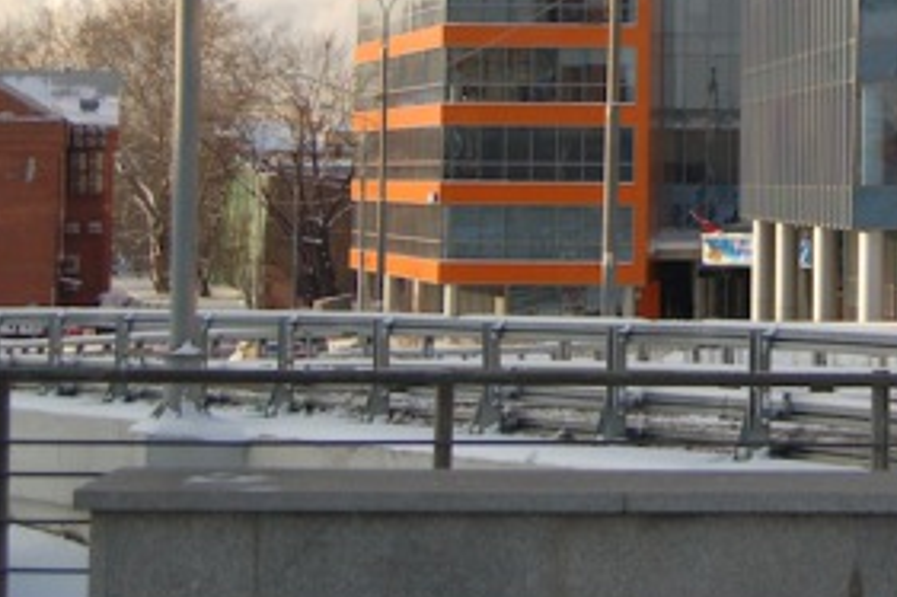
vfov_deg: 10.5
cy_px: -196
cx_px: 894
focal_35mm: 128
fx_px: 3187
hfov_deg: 15.7
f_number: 4.2
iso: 400
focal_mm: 30
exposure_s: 1/1000
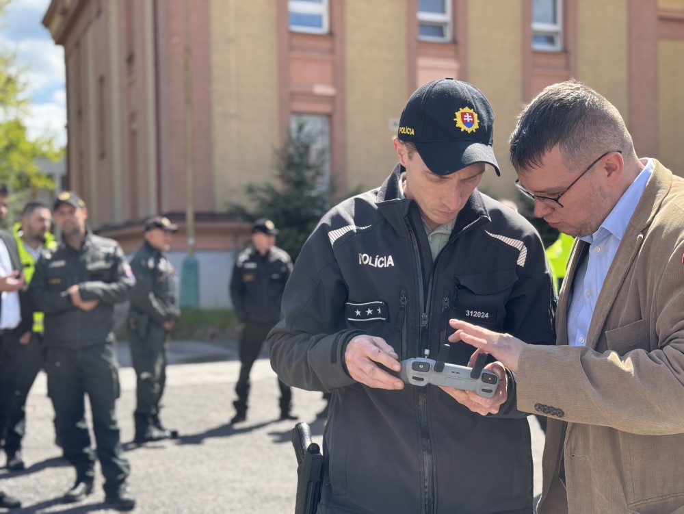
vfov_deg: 30.3
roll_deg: +1.2
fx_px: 949
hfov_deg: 39.6
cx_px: 342
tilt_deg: -0.4
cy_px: 257
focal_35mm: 48
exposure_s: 1/1287
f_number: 1.78
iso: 64
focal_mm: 6.76
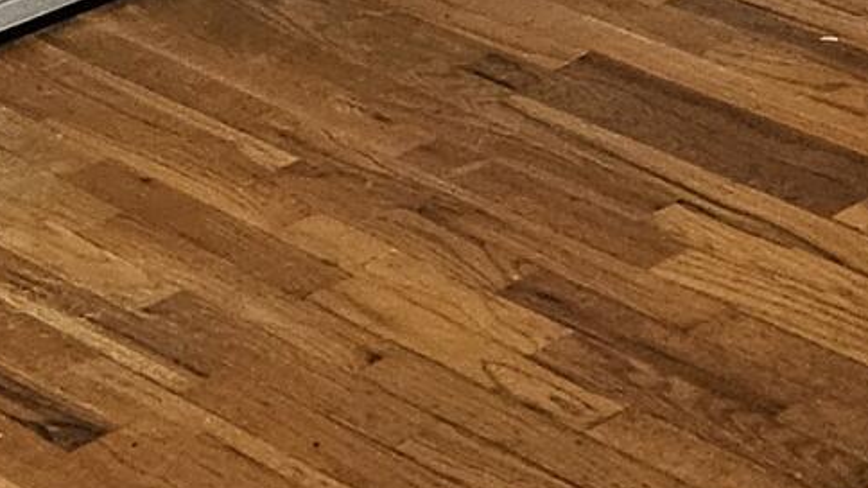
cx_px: 199
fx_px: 3728
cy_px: -544
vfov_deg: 7.2
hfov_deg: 13.2
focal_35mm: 162
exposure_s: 1/60
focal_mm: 5
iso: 640
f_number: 1.8
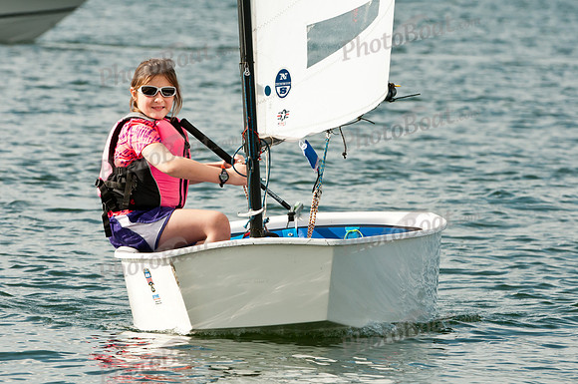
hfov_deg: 4.9
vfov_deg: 3.3
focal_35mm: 420
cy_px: 192
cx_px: 289
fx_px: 6734
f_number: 10
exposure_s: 1/640
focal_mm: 280
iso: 200
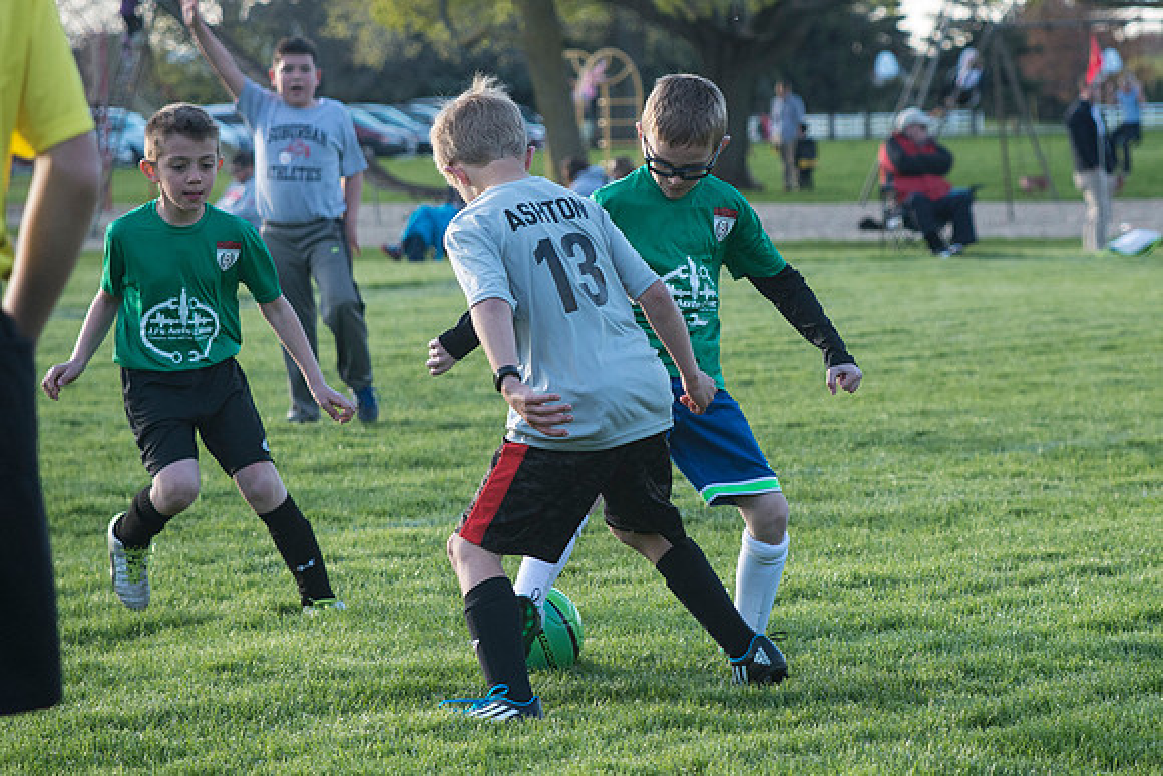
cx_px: 668
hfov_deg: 10.0
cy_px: 374
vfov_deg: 6.7
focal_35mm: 205
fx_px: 6620
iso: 1600
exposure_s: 1/800
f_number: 7.1
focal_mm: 160
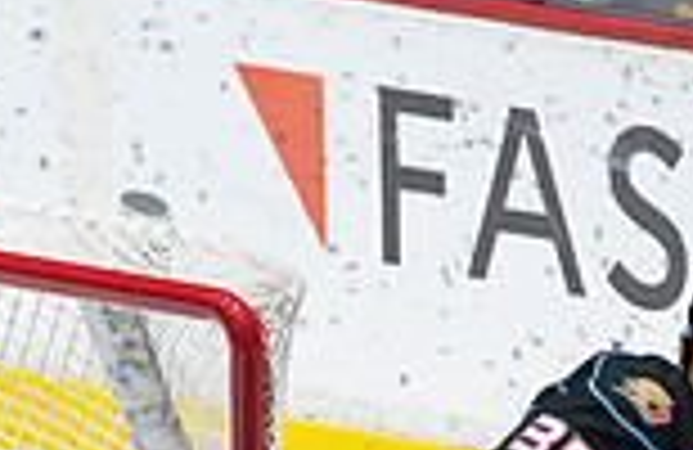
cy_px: 982
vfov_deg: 1.5
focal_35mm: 900
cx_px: 355
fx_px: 17186
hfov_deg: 2.3
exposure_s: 1/640
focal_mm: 200
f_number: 4
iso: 1600
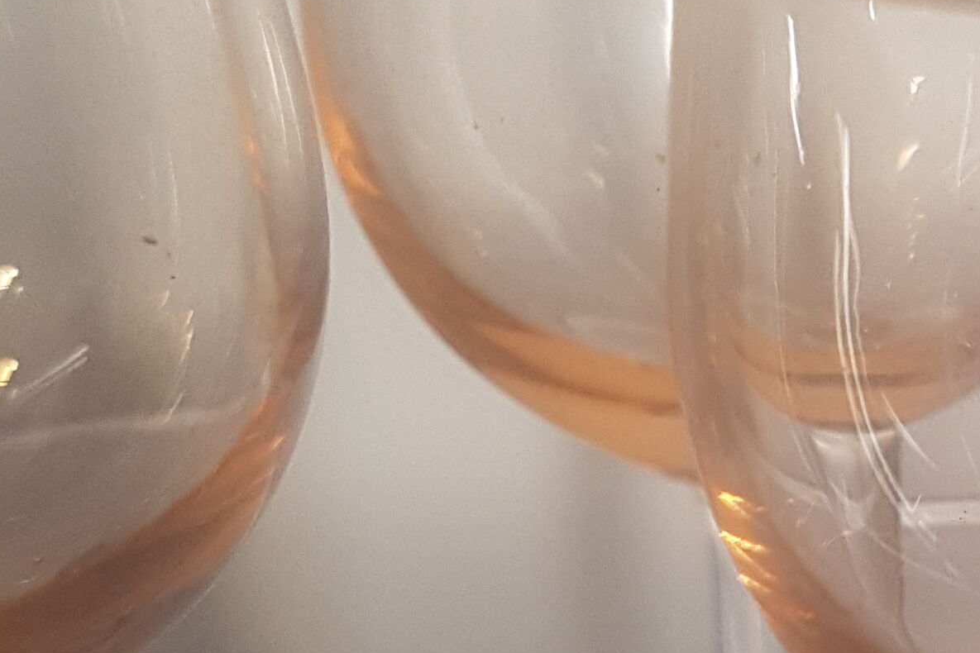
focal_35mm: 92
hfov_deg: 20.7
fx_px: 2504
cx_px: 1164
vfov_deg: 14.8
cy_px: 544
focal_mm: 4.2
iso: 200
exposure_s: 1/25
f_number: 1.7
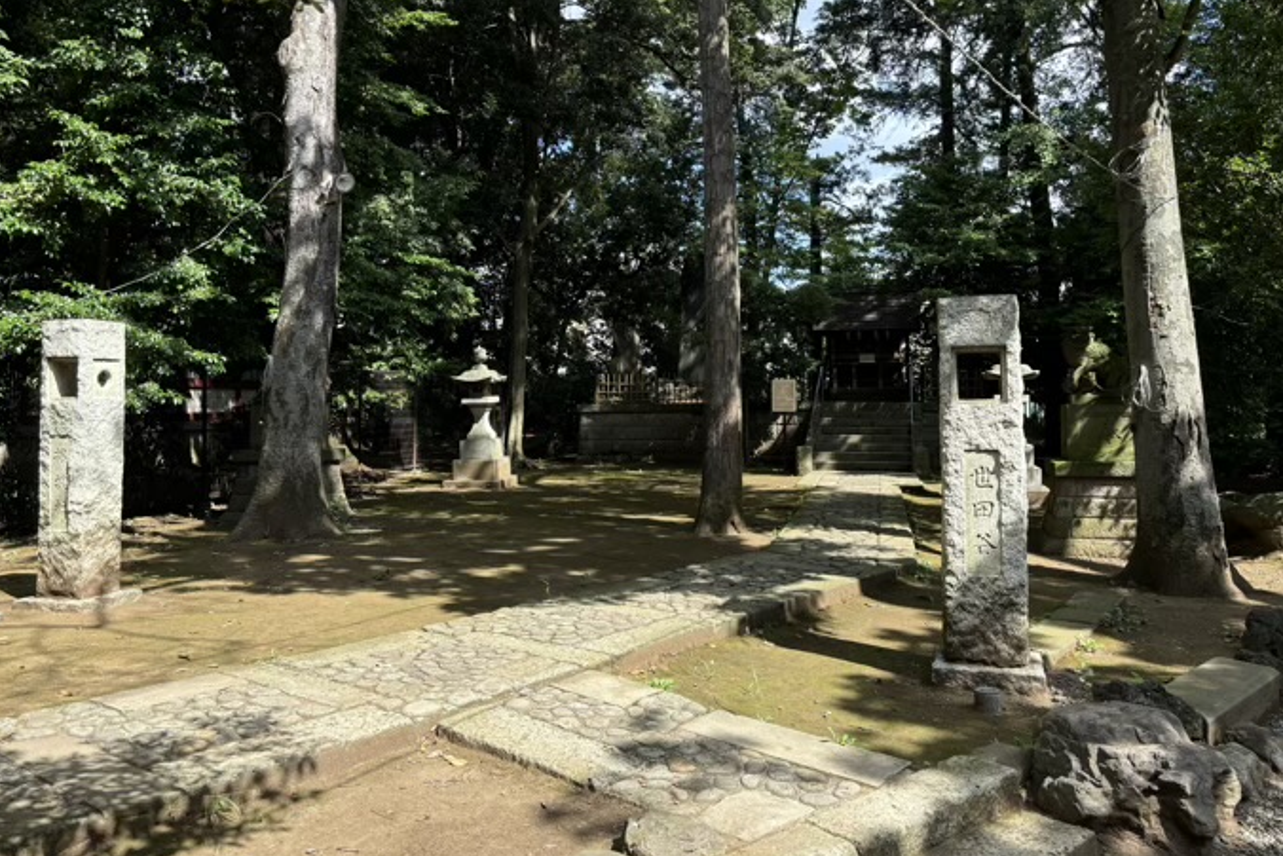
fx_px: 998
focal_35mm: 28
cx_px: 645
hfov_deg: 65.5
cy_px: 375
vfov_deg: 46.3
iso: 50
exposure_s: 1/811
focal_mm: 5.96
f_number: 1.6
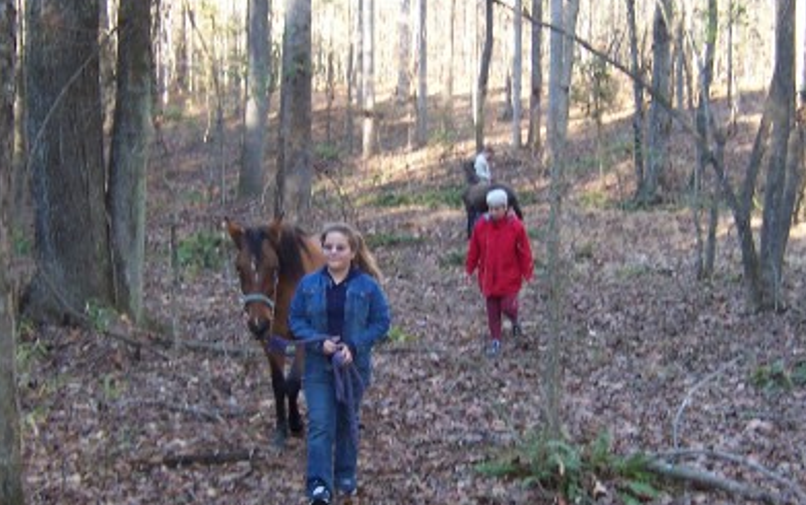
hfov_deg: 50.4
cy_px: 287
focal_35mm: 39
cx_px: 410
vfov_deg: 32.8
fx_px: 857
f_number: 2.8
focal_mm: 5.6
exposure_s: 1/60
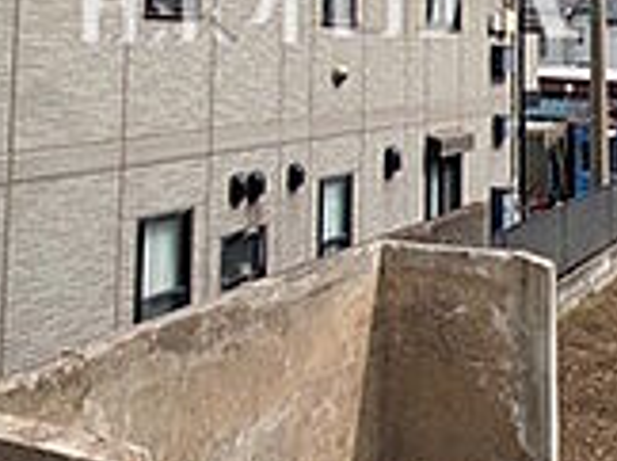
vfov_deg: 26.1
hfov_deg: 35.8
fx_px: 925
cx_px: 480
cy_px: -27
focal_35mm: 52
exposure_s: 1/2049
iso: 49
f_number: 2.2
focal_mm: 1.83
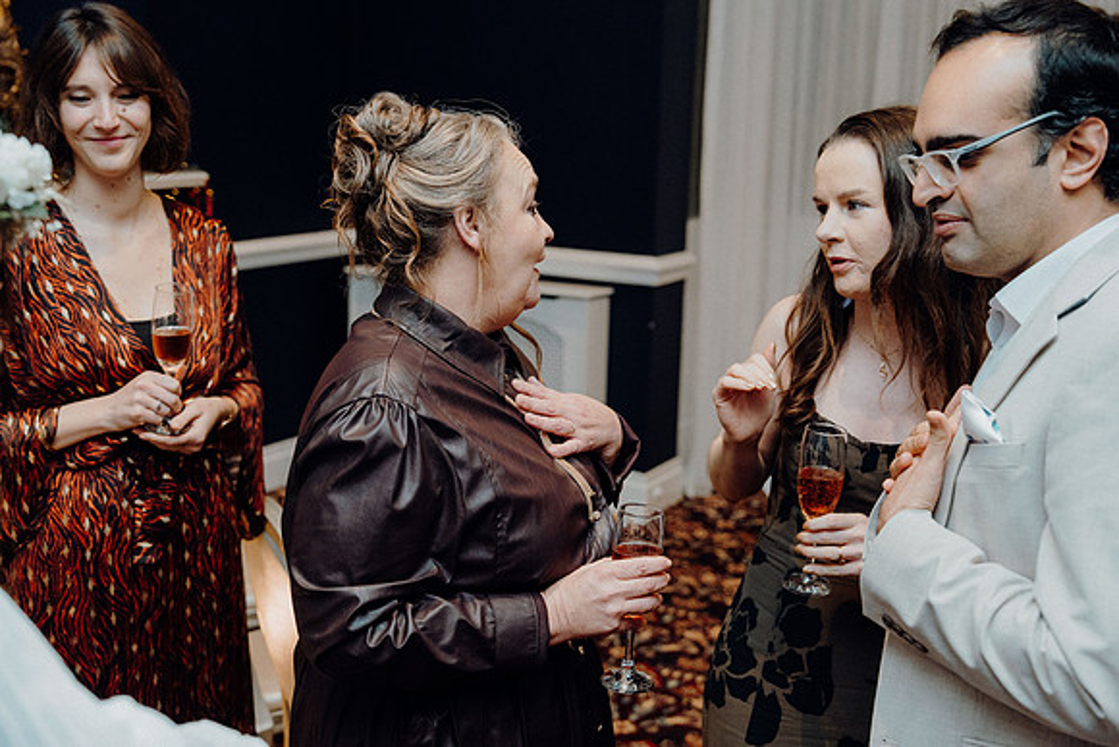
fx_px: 1368
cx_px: 560
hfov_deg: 44.5
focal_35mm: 44
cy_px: 374
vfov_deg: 30.5
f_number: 3.5
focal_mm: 44
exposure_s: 1/160
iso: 2500
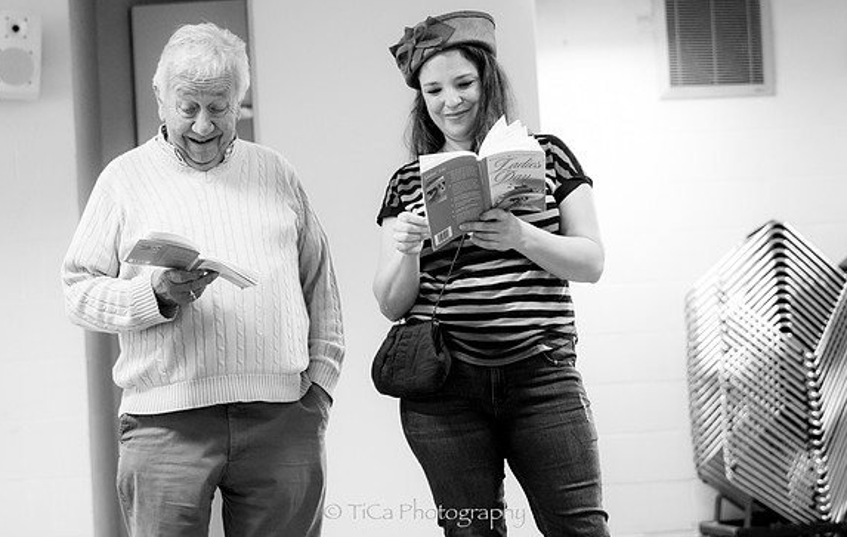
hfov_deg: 25.7
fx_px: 1854
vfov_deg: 16.5
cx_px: 413
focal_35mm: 80
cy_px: 274
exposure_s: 1/125
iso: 1600
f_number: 2.8
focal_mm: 51
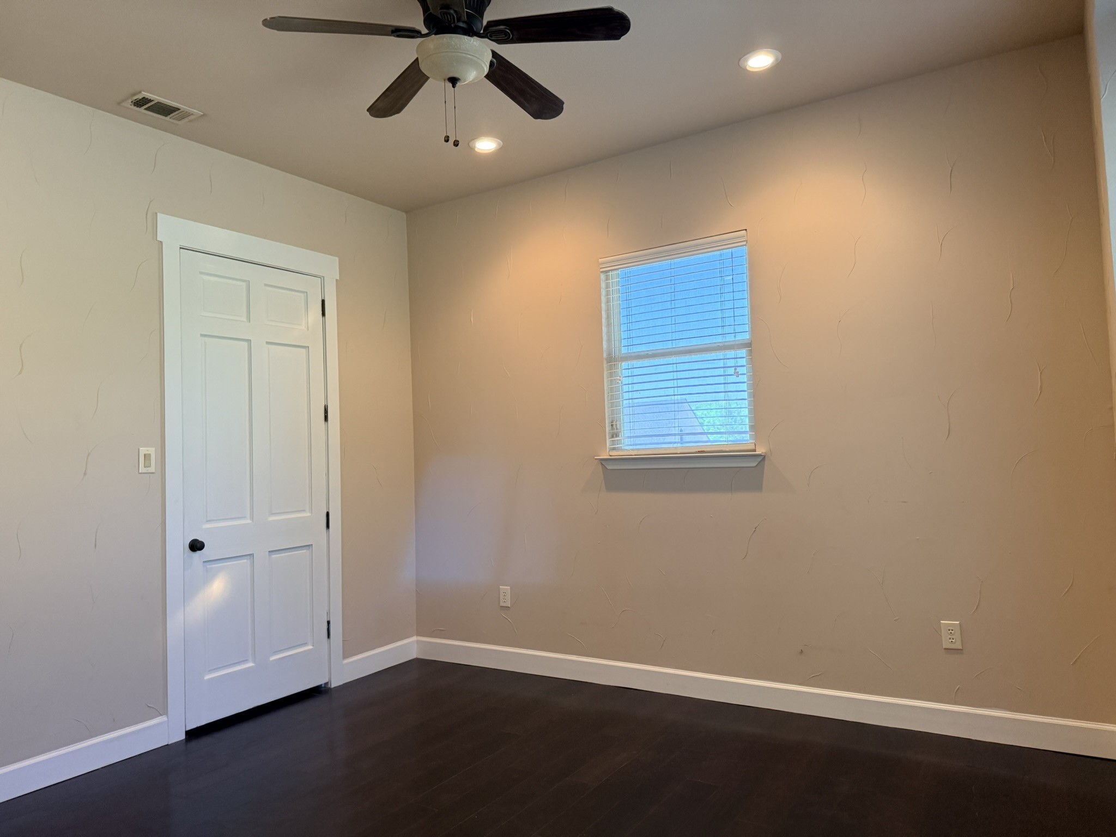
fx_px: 774
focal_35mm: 24
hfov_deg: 71.6
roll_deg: +1.7
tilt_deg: +2.9
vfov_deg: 56.8
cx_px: 558
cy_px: 418
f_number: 1.78
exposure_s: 1/60
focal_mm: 6.76
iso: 250
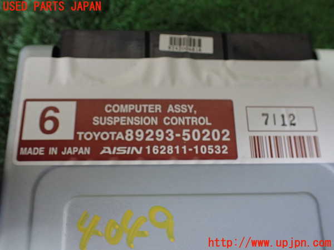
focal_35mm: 30
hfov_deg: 60.0
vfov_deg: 46.8
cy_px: 125
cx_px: 167
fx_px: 289
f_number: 2.3
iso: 800
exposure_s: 1/80
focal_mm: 5.4
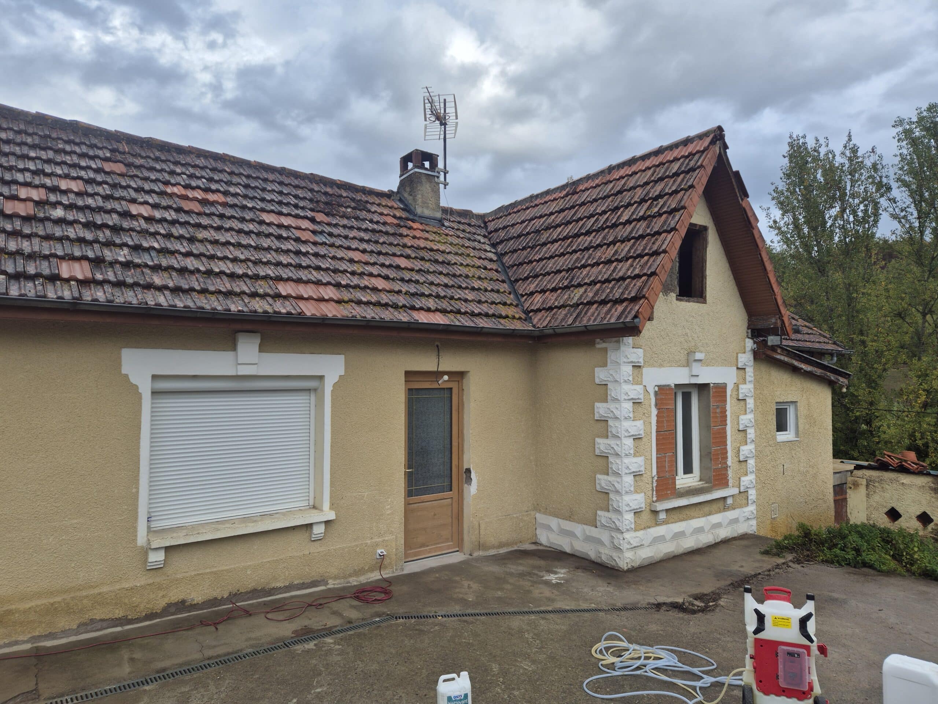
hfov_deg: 73.9
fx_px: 623
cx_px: 469
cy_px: 352
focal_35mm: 23
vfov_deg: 58.9
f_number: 1.8
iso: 25
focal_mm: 5.4
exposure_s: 1/516
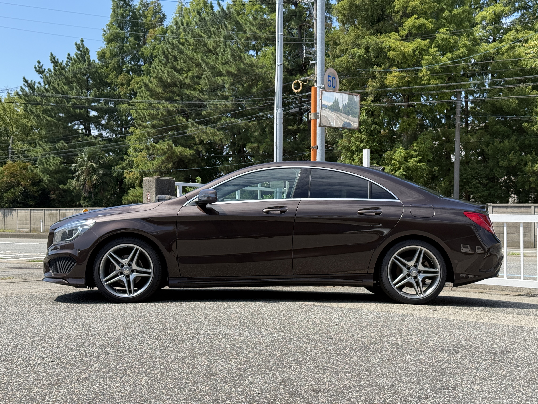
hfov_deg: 39.7
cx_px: 269
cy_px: 202
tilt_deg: +1.4
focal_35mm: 48
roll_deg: -0.4
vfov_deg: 30.3
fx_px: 746
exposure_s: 1/2865
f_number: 1.78
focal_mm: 6.76
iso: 100
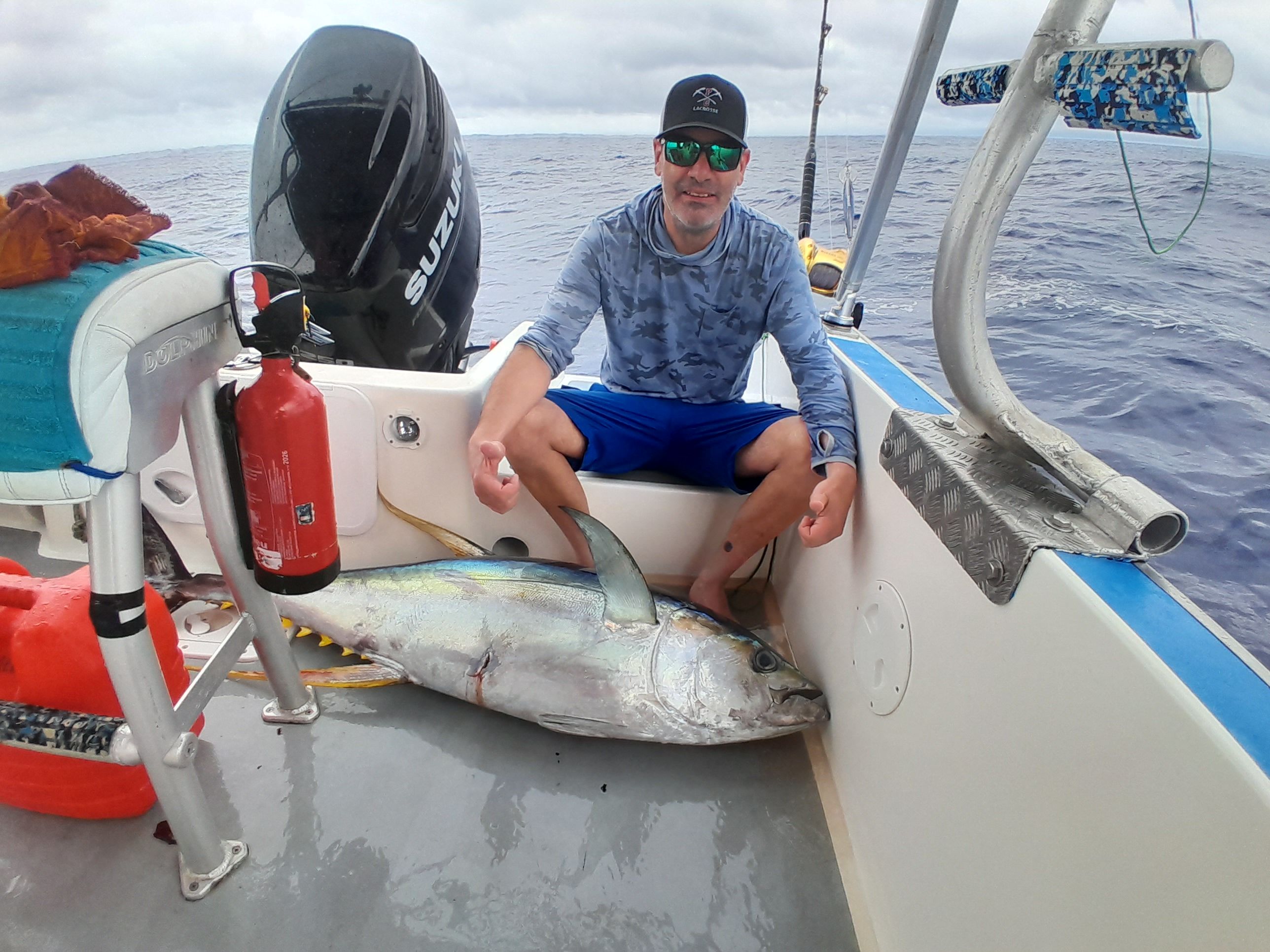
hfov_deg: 91.0
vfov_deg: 74.7
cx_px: 635
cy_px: 476
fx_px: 624
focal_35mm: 17
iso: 40
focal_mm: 1.46
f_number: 2.2
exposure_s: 1/557
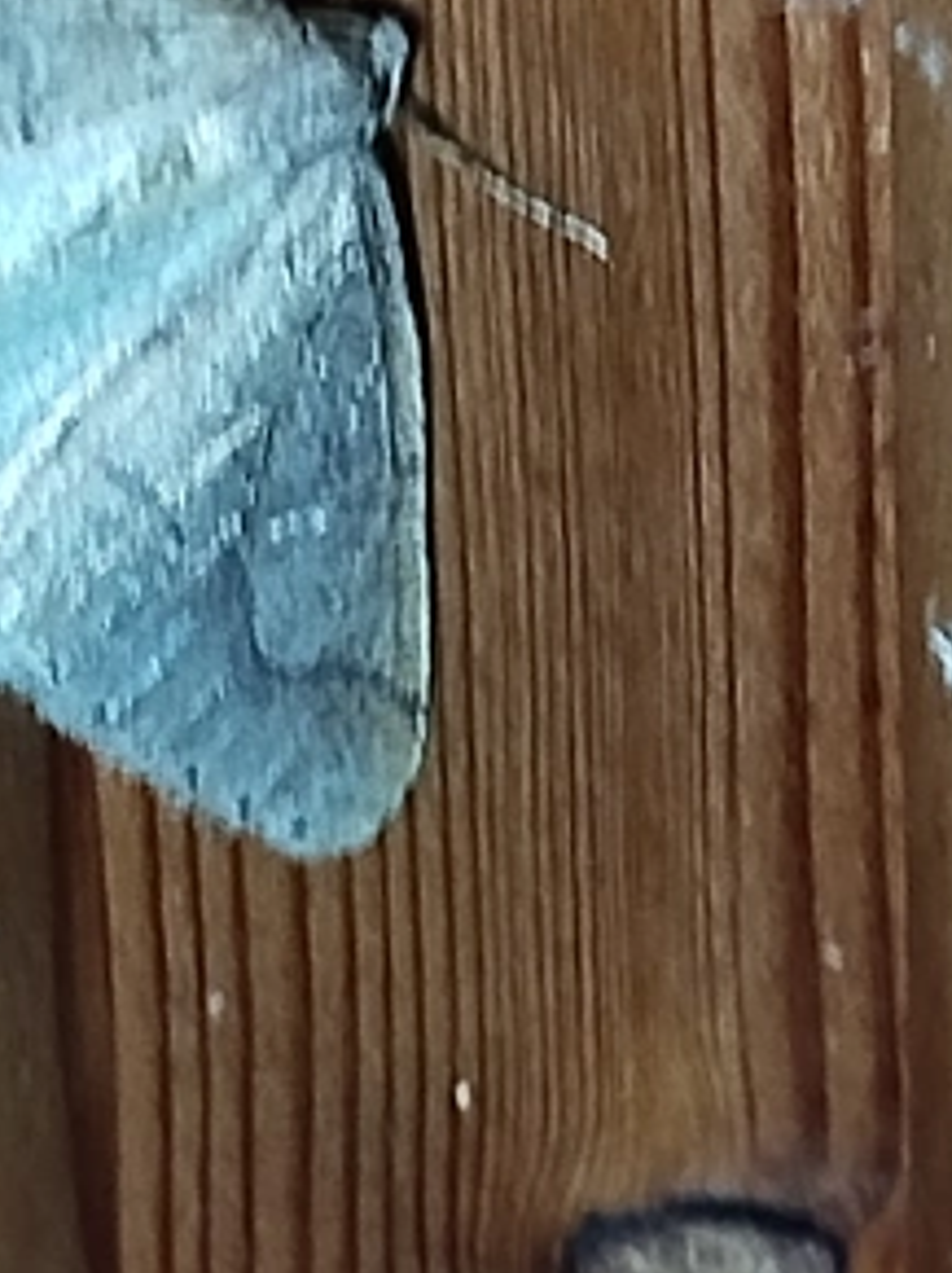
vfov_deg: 9.8
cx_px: -18
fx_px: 7381
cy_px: 294
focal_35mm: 201
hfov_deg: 7.3
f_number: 1.7
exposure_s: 1/33
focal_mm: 5.31
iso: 200
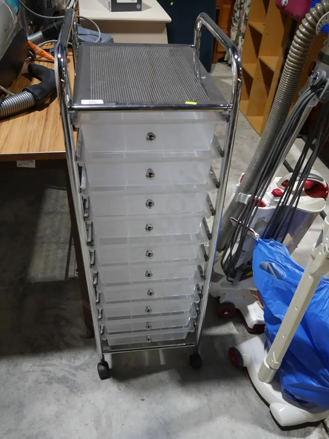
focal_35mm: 28
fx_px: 355
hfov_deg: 49.7
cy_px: 220
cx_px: 164
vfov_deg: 63.4
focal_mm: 14
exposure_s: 1/60
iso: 200
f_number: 3.5
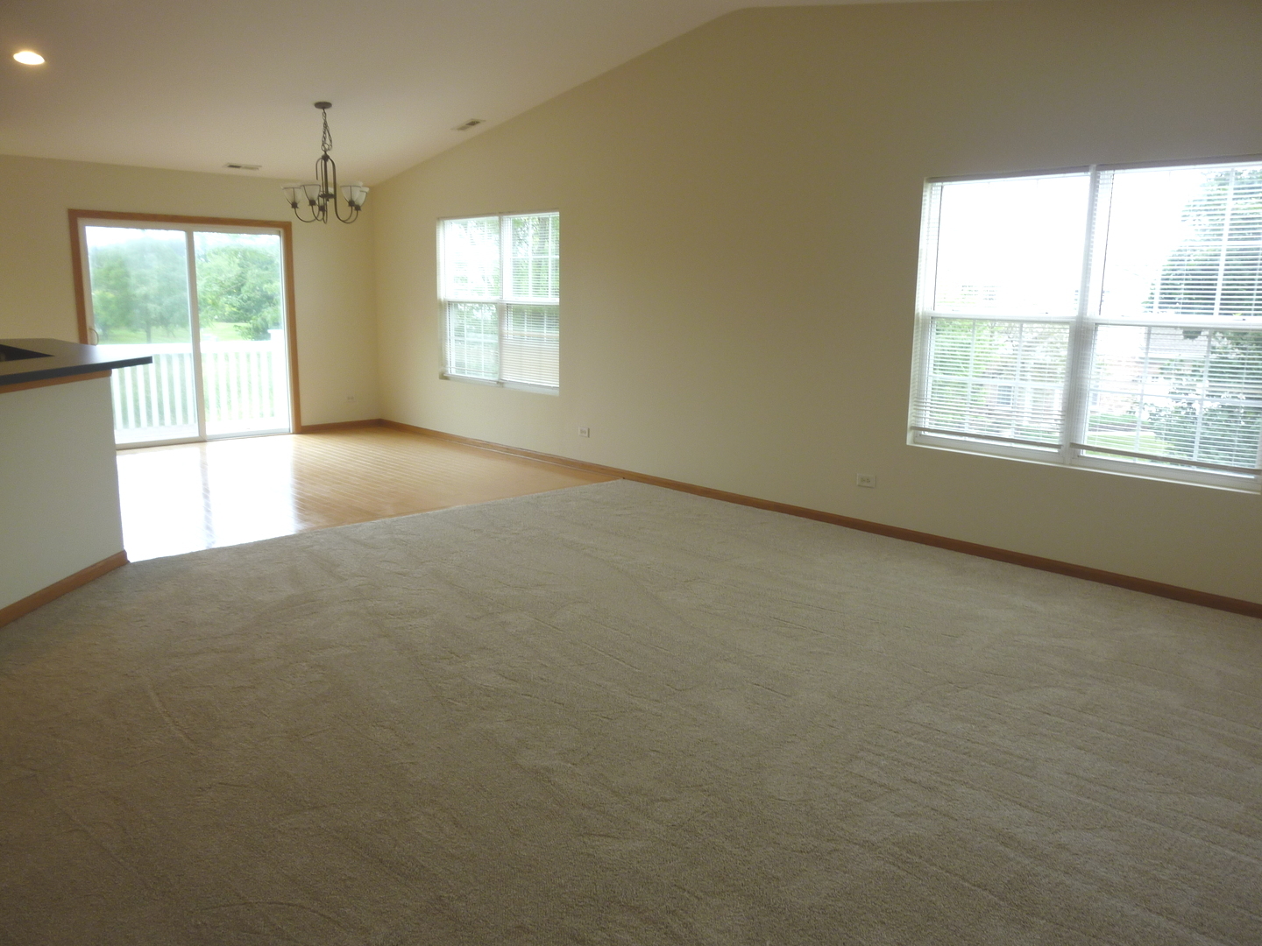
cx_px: 631
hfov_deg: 69.4
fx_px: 911
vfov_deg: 54.9
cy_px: 473
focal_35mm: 25
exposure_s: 1/30
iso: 100
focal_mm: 4.5
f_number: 3.3
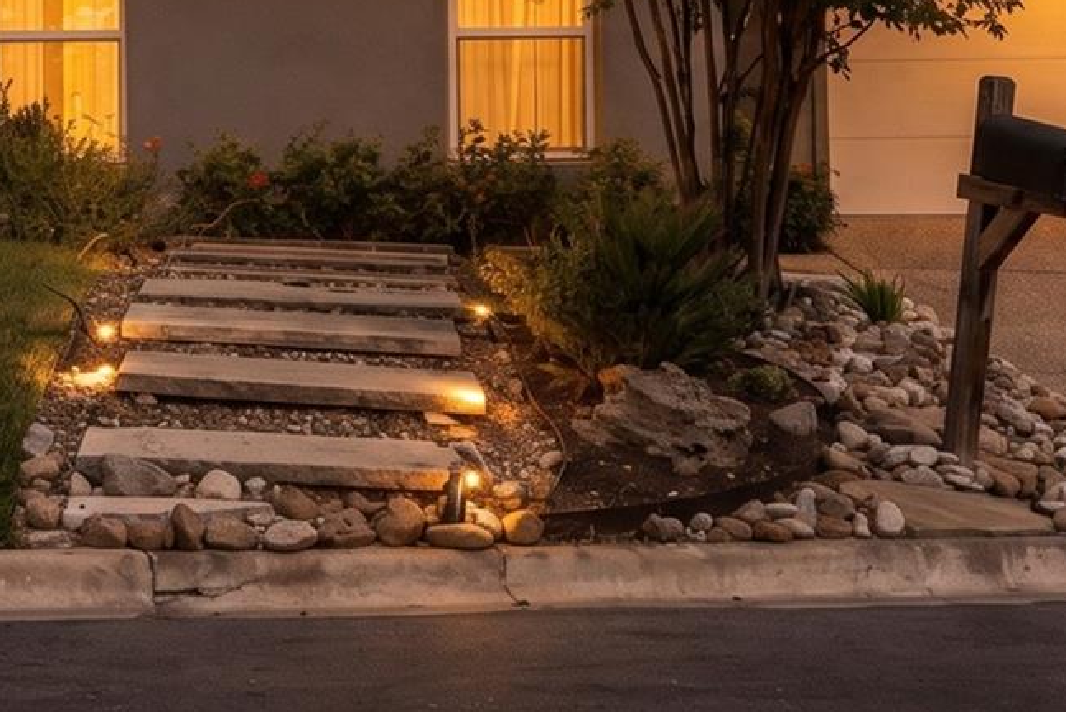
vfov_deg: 21.5
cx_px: 300
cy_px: -213
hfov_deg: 34.5
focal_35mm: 57
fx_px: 1689
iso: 200
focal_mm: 18
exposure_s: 1.3
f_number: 8
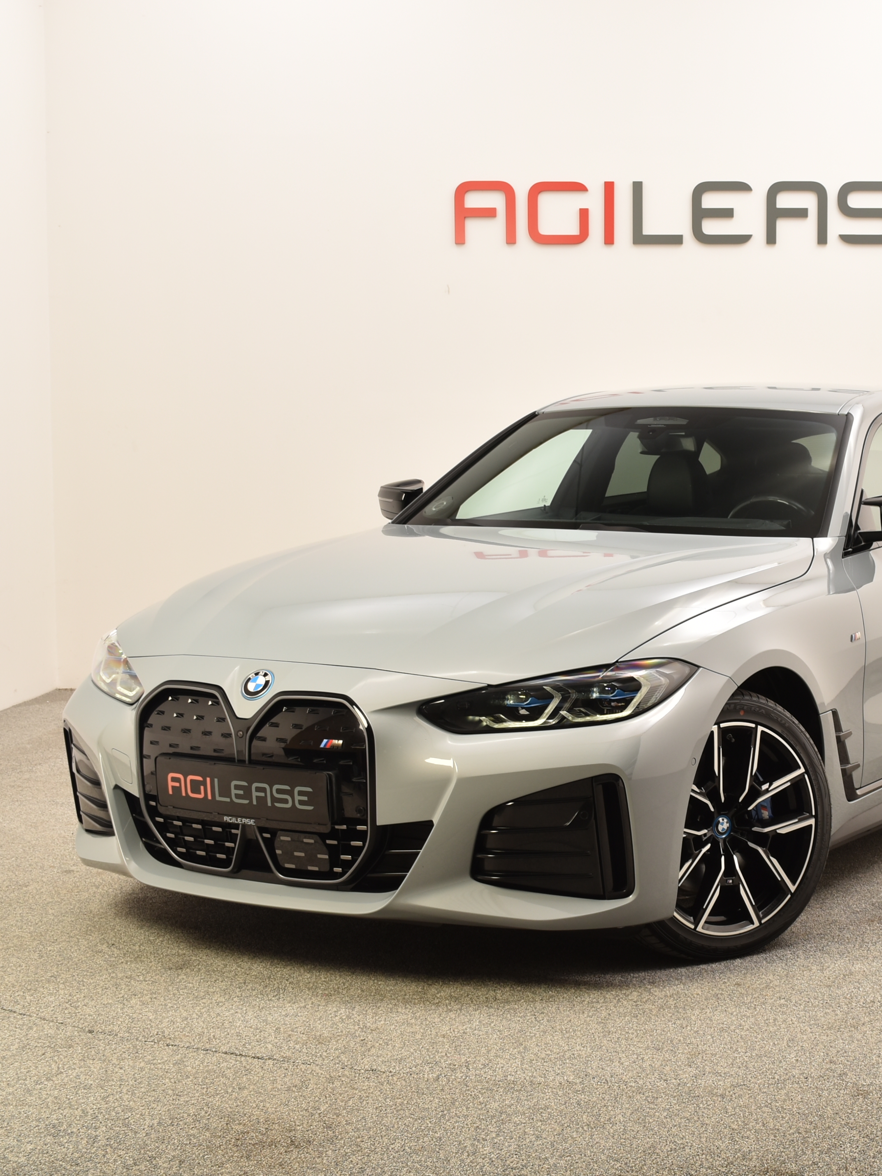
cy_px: 566
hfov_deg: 24.4
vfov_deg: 32.7
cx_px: 720
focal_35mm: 59
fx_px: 2004
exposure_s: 1/200
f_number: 7.1
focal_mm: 26
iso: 100
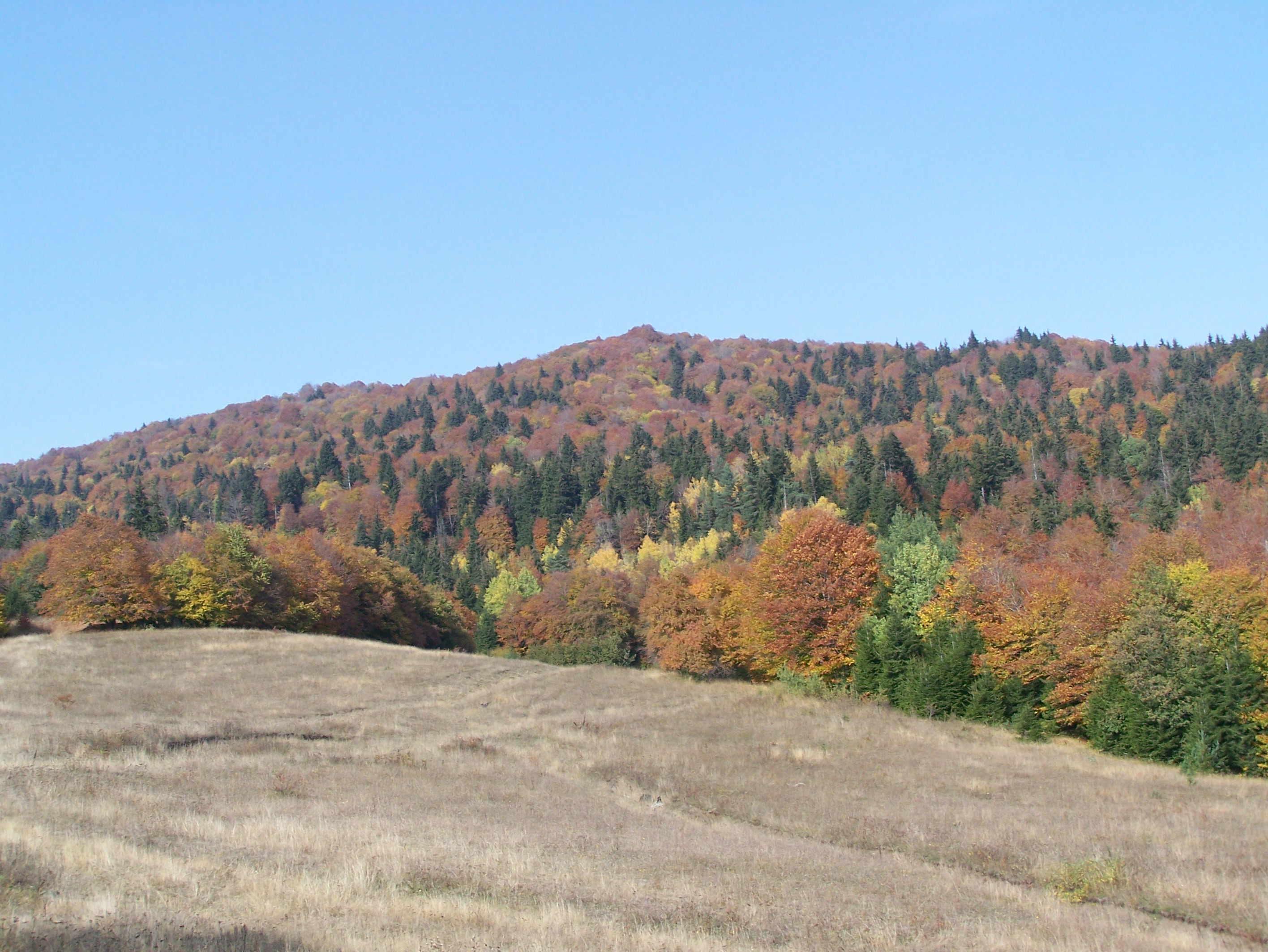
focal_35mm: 51
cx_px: 634
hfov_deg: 37.5
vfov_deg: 28.6
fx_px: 1869
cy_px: 476
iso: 100
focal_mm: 8.5
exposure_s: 1/400
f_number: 5
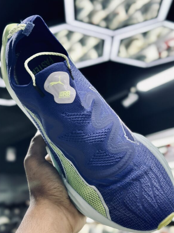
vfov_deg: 33.7
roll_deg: -0.1
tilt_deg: +14.4
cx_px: 90
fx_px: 382
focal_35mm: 57
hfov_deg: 25.6
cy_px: 131
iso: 125
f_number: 1.78
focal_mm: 6.86
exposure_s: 1/100
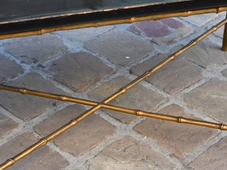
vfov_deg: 13.7
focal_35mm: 108
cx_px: 83
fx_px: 708
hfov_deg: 18.2
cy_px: 108
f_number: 3.5
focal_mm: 22
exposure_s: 1/160
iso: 400
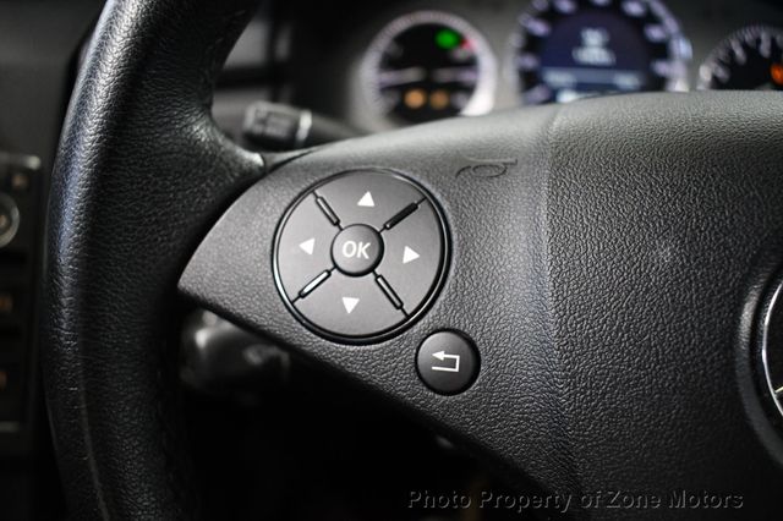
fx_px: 652
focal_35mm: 30
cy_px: 260
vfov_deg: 43.6
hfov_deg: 62.0
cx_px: 392
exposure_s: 1/80
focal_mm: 20
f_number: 3.8
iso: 3200
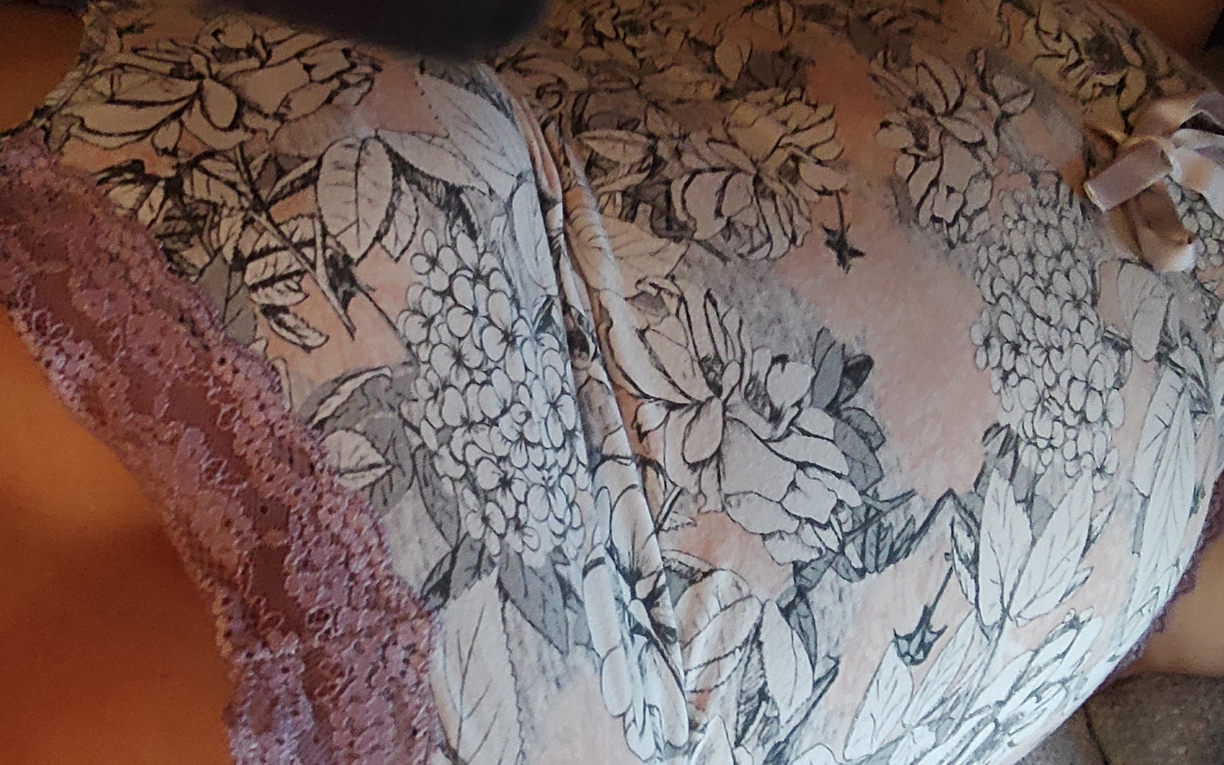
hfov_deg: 70.2
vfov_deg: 47.6
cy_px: 385
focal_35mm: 26
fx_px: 867
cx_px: 539
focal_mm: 3.49
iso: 836
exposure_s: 1/14
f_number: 2.45
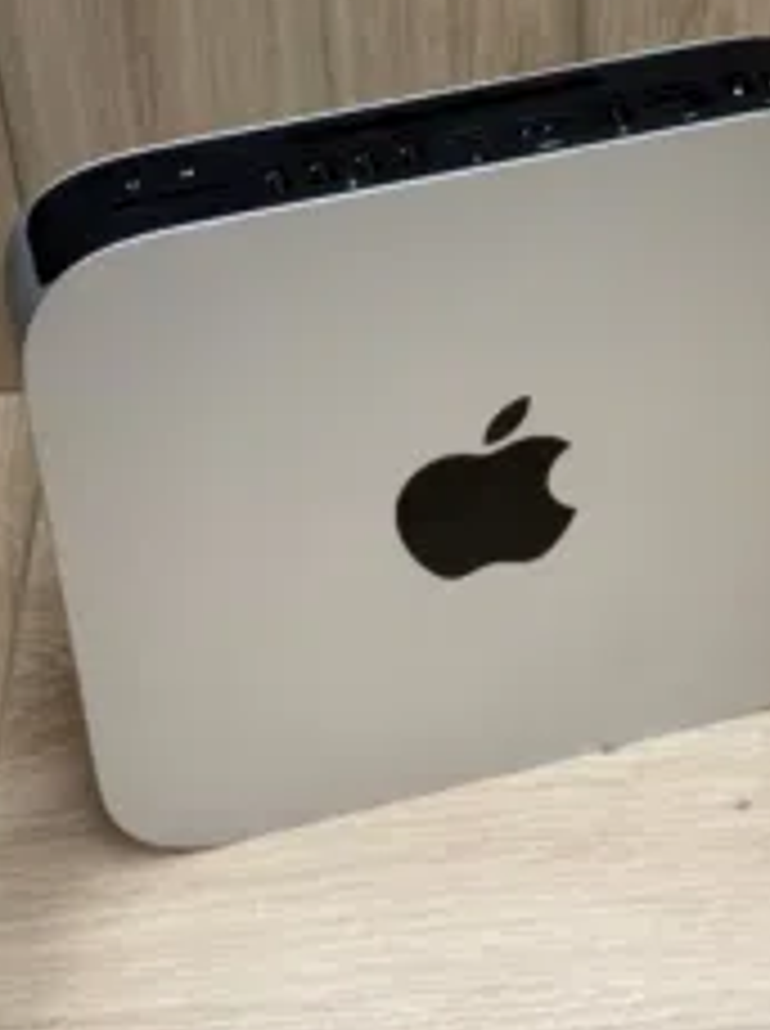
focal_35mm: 84
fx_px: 2498
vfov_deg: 23.1
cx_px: 491
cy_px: 252
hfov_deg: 17.5
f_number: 1.78
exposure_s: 1/60
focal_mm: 6.76
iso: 160
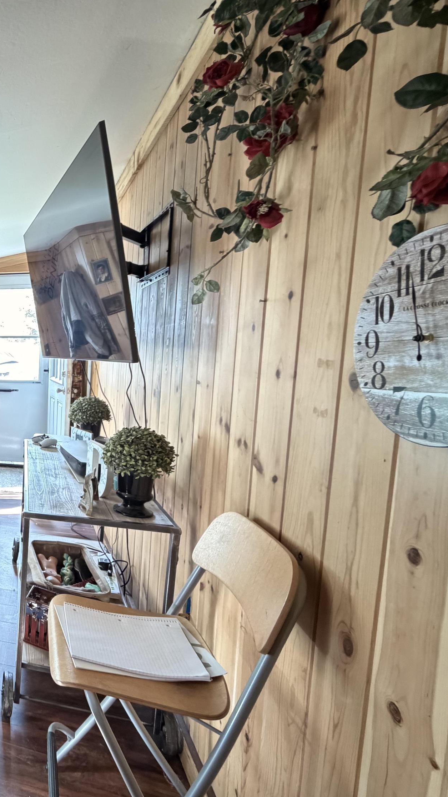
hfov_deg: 38.6
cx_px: -96
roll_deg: +0.9
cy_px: 392
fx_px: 443
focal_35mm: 21
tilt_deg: -5.2
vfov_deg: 83.8
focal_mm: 2.22
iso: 1250
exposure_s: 1/30
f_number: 2.2
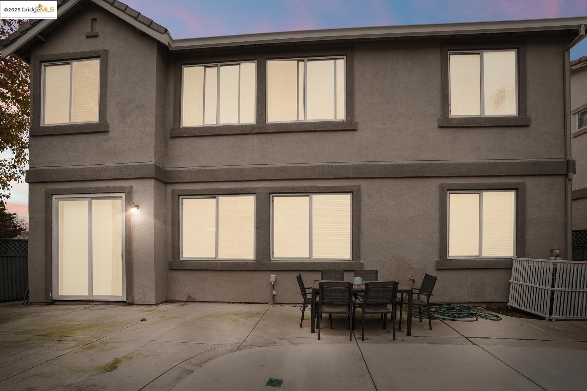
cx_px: 294
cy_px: 196
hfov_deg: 96.7
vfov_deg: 73.7
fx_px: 261
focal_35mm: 16
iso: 100
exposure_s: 1/4
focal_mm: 16
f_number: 8
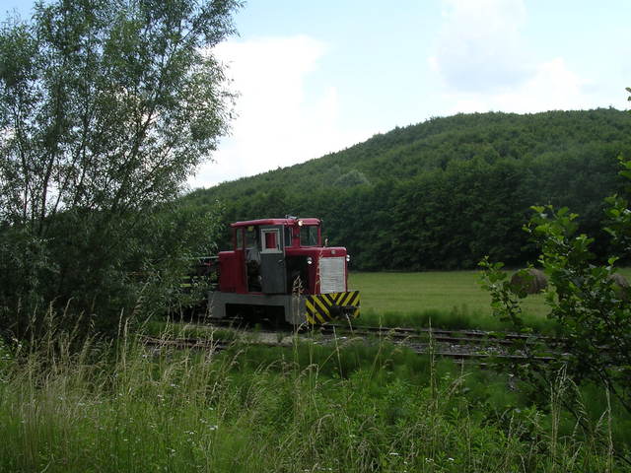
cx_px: 316
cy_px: 236
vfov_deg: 37.7
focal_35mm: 38
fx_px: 693
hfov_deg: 49.0
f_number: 5.6
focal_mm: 5.8
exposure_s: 1/152
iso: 100
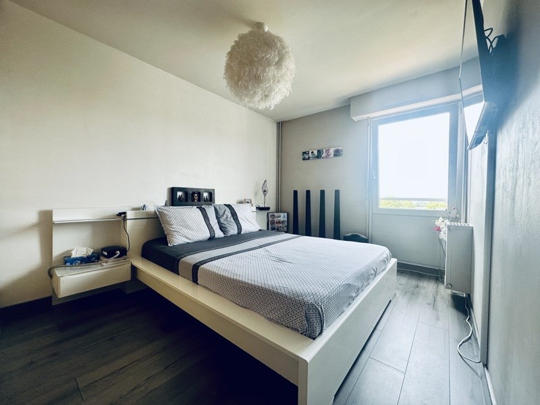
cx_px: 270
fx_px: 218
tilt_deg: -1.0
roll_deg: -0.3
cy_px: 202
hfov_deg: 102.1
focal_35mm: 14
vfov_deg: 85.7
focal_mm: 2.22
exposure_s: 1/99
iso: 80
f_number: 2.2
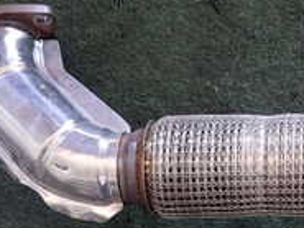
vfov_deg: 18.2
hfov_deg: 22.6
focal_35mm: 81
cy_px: 135
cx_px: 340
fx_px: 712
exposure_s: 1/60
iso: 200
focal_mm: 4.5
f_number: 2
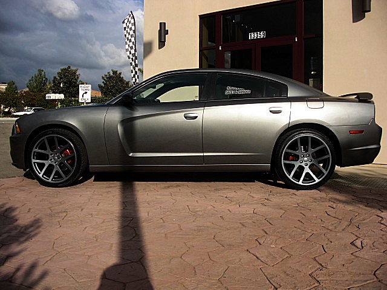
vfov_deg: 39.7
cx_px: 194
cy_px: 145
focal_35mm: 36
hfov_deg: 51.4
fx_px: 402
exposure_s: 1/200
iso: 50
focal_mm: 6.3
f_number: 7.9
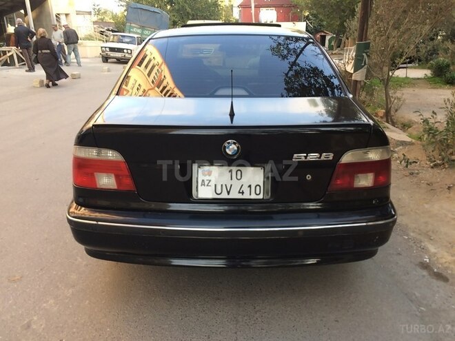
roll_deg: -0.7
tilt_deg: -21.9
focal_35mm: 29
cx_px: 228
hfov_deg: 61.7
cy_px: 170
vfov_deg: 48.2
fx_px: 381
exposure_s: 1/123
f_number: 2.2
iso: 32
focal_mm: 4.15
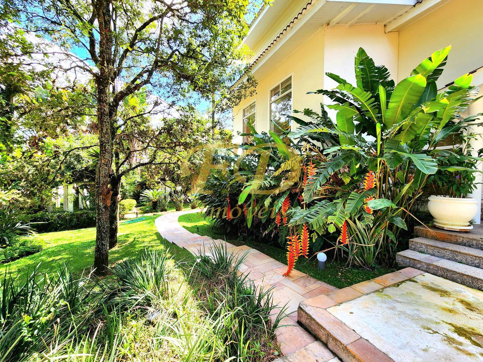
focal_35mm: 13
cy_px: 181
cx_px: 242
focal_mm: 2.2
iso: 50
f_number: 2.2
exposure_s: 1/238
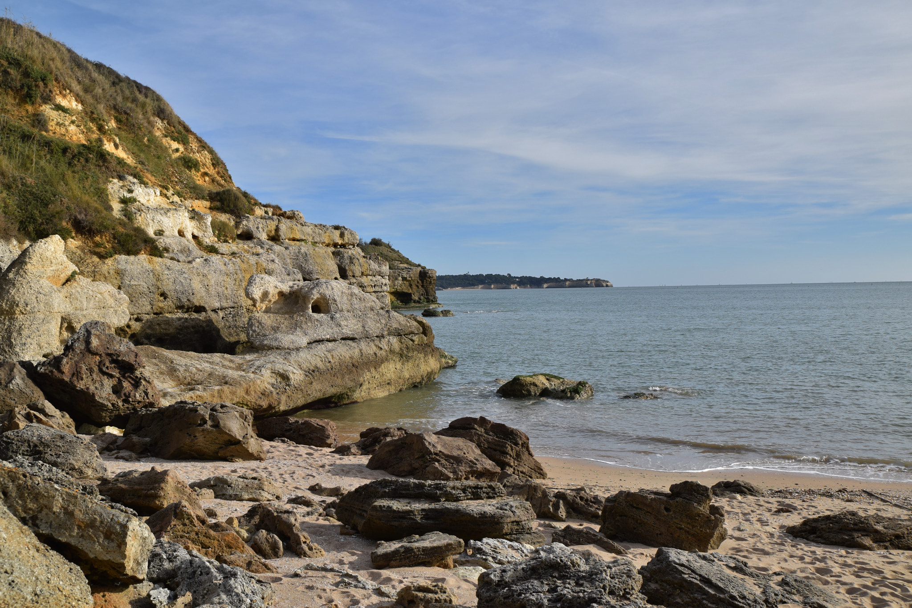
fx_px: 836
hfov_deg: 57.2
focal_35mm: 33
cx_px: 456
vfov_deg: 40.0
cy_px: 304
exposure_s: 1/350
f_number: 9.5
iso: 200
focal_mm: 22
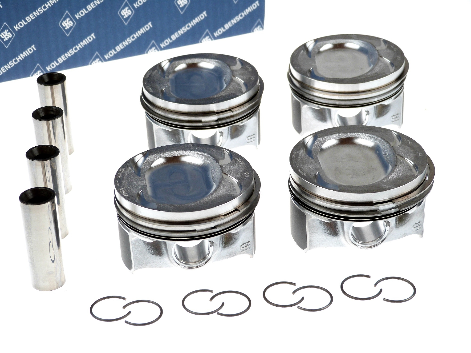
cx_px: 236
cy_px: 176
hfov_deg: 28.2
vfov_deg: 21.3
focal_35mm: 69
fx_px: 939
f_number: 3.3
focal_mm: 12.4
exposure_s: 1/100
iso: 100
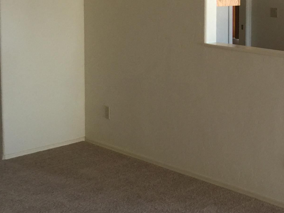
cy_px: 23
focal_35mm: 72
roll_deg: -0.7
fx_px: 591
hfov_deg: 25.2
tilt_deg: -5.1
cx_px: 309
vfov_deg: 20.1
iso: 40
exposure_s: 1/30
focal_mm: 4.15
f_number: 2.2
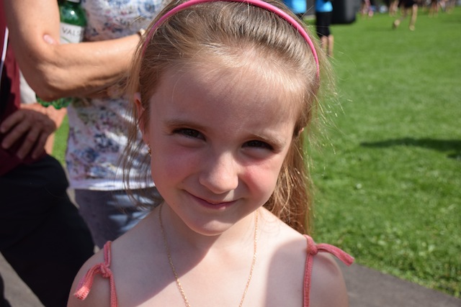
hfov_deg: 53.1
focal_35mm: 36
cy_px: 154
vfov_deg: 36.9
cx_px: 230
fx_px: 461
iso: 400
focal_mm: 24
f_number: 7.1
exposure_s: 1/1600
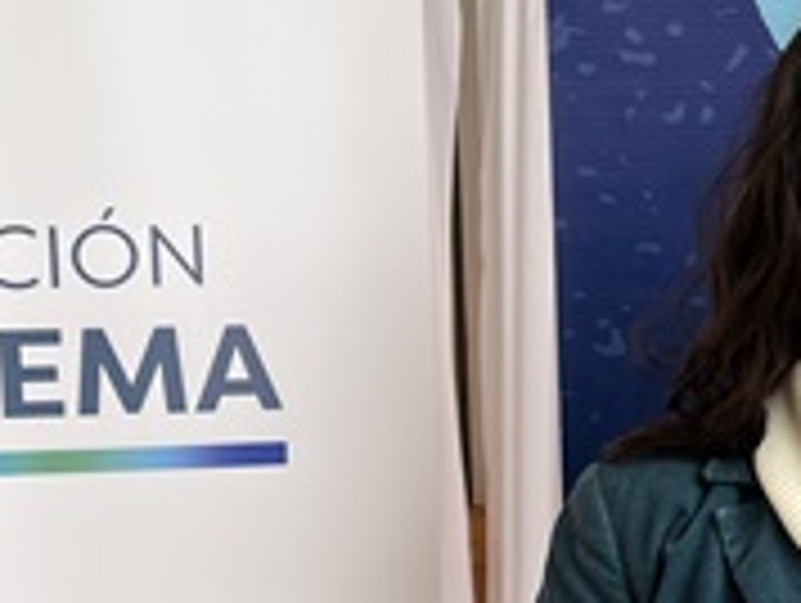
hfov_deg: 21.7
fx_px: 2039
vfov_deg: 16.7
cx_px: 729
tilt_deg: -4.6
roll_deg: +1.6
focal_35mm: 88
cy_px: 479
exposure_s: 1/121
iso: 32
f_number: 1.5
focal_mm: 5.7
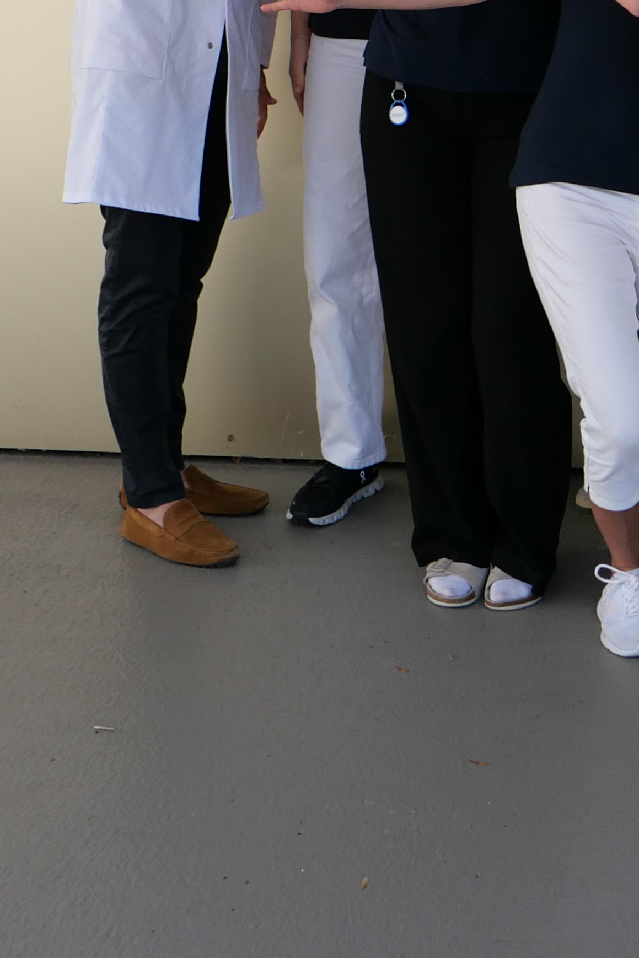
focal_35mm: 85
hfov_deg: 15.5
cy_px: 43
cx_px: 745
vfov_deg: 23.1
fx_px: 2262
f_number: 2.1
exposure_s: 1/2000
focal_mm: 13.6
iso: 400
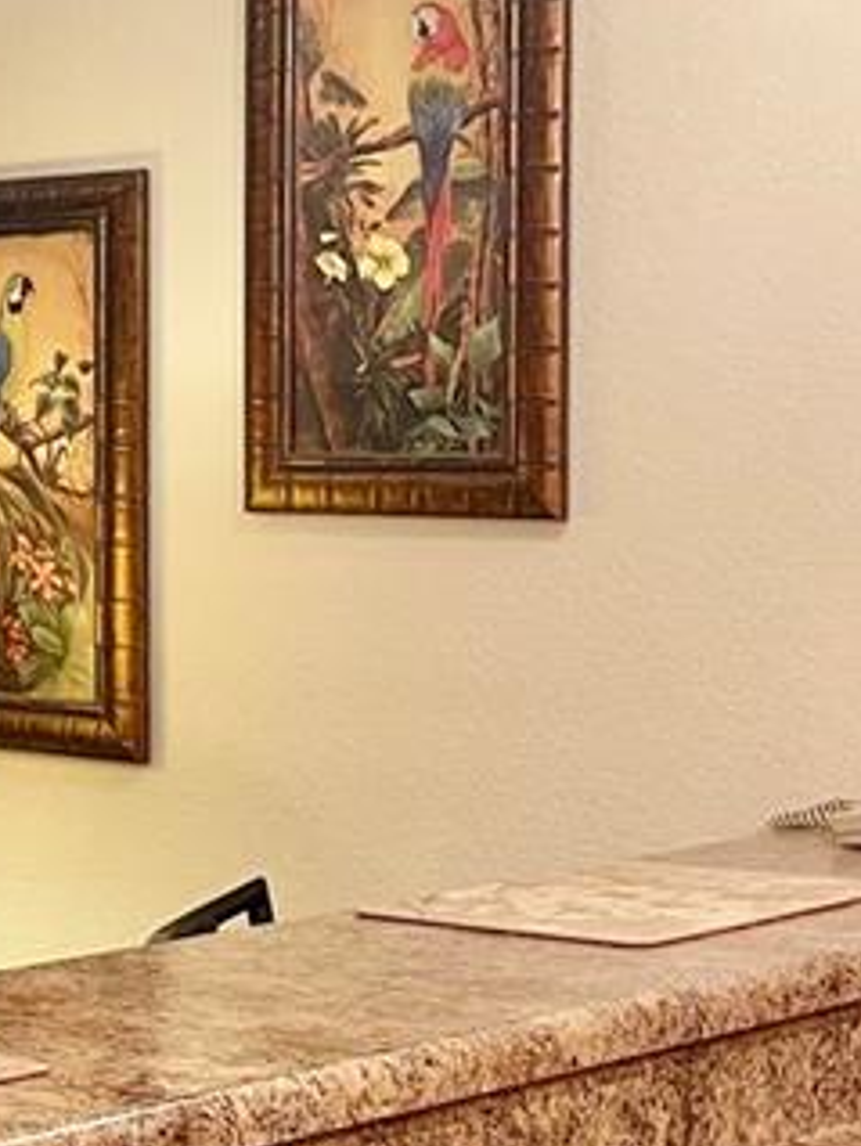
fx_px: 3246
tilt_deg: -3.4
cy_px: 595
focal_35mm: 98
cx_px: -389
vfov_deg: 20.0
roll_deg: +0.6
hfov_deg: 14.2
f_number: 1.6
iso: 160
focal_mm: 5.1
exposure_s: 1/60
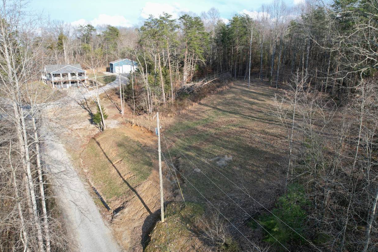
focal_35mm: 23
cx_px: 185
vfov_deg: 55.1
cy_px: 127
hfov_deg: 76.1
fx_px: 241
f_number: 2.8
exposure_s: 1/725
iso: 100
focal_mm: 8.38
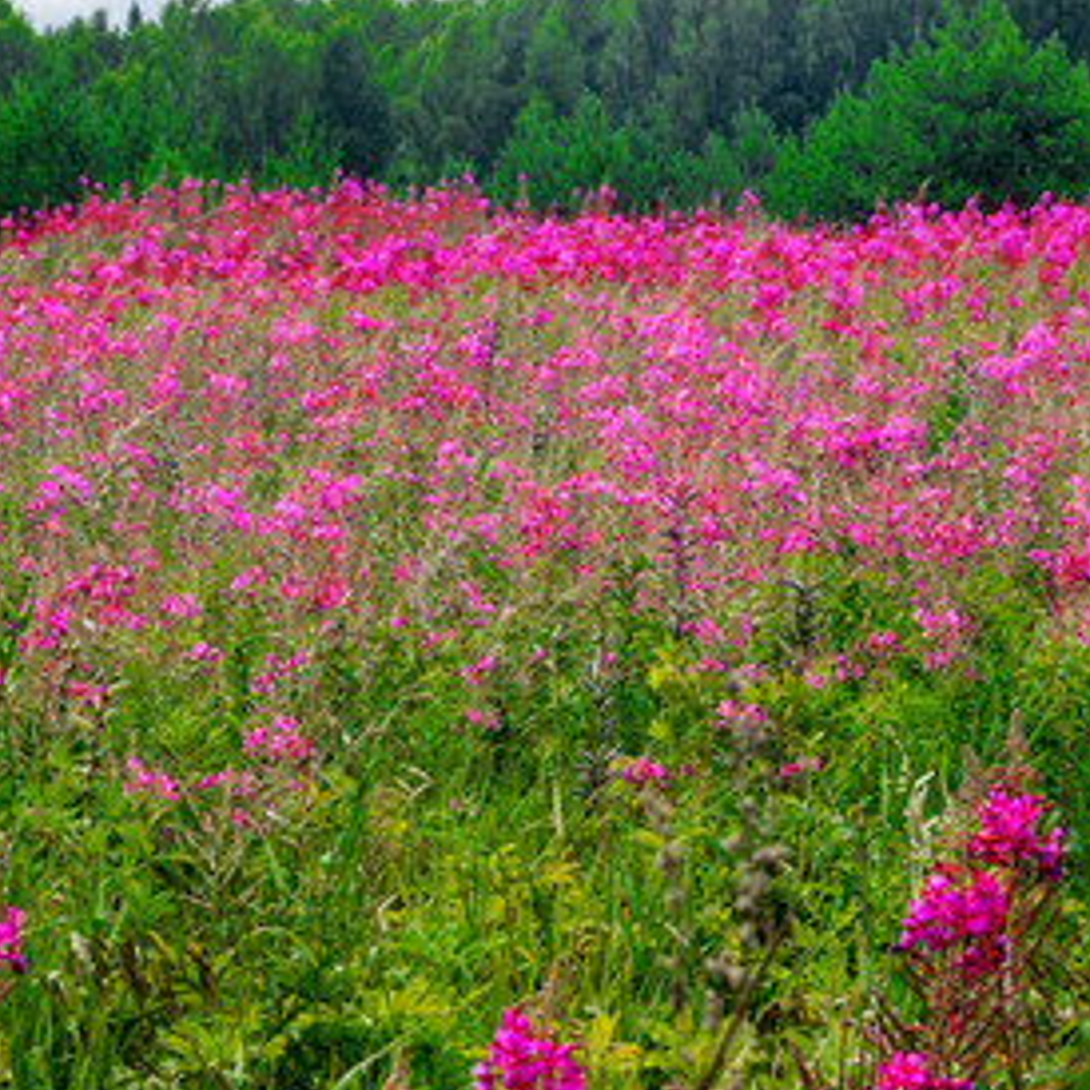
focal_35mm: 146
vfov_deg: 11.9
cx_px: 967
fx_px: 5215
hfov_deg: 11.9
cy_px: 450
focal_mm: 35
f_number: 13
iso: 100
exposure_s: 1/125
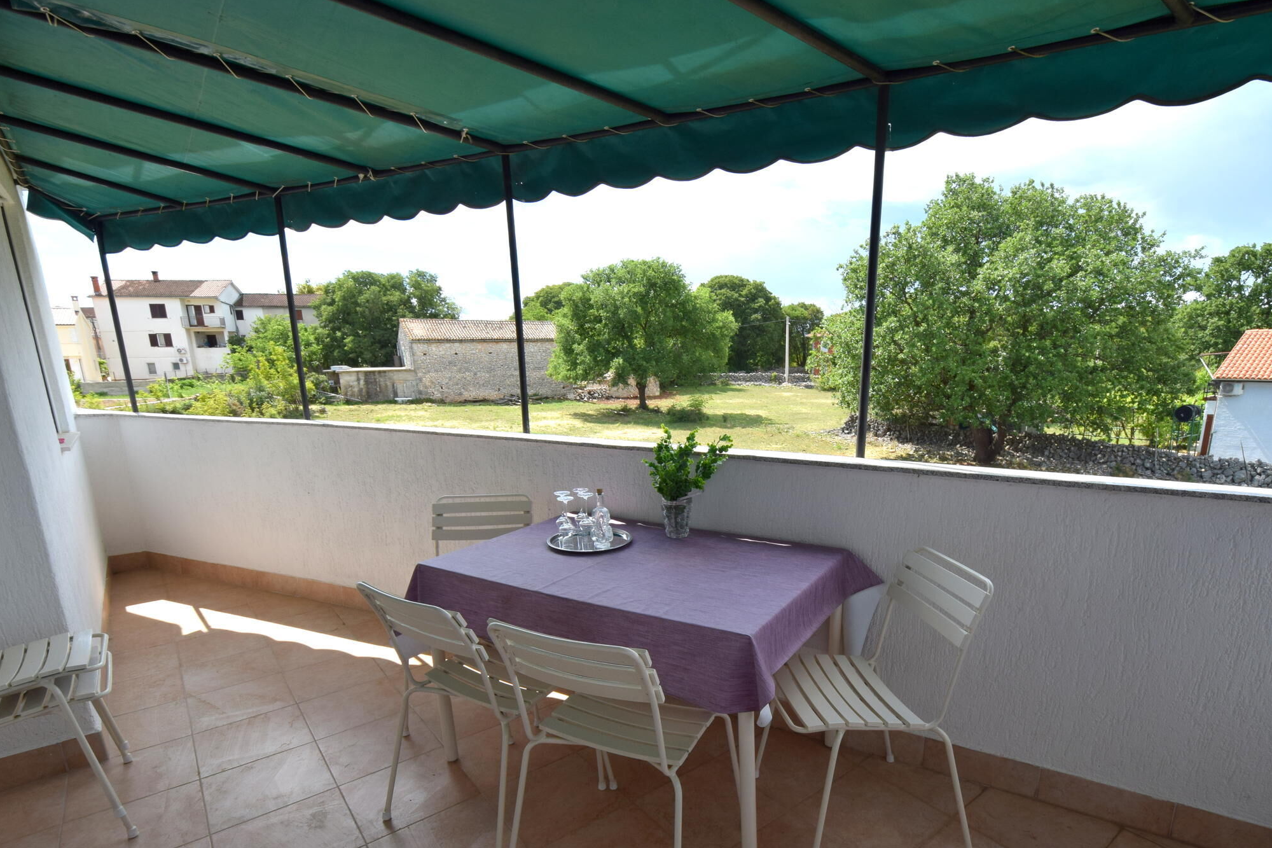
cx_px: 689
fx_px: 636
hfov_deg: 89.8
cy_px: 497
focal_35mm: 18
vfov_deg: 66.9
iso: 200
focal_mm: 10
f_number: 8
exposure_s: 1/320
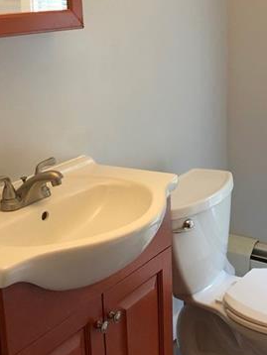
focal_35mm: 60
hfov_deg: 24.3
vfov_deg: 32.1
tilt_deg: -13.8
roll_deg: +0.2
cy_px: 142
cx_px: 189
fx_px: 616
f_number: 1.8
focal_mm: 4
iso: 40
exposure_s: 1/30
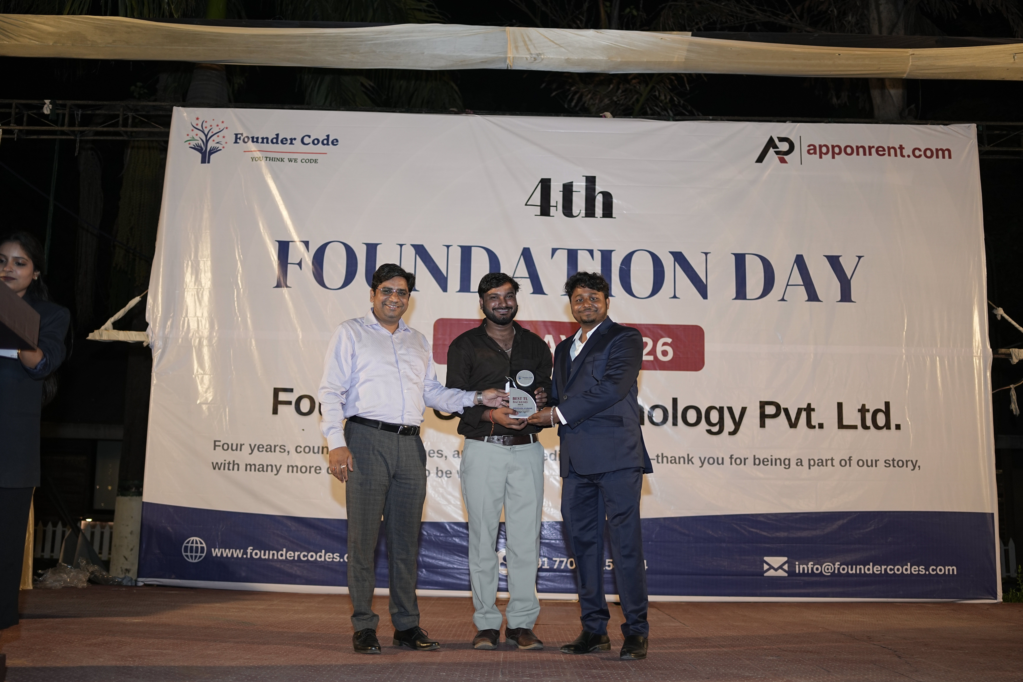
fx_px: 995
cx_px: 512
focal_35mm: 35
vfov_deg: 37.9
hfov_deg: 54.4
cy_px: 341
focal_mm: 35
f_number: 1.8
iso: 500
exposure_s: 1/160
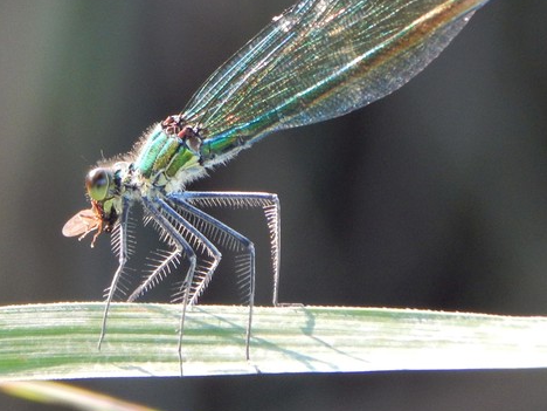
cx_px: 309
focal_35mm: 775
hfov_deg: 2.6
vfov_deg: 1.9
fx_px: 12247
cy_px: 69
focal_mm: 76.4
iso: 220
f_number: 5.7
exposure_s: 1/60
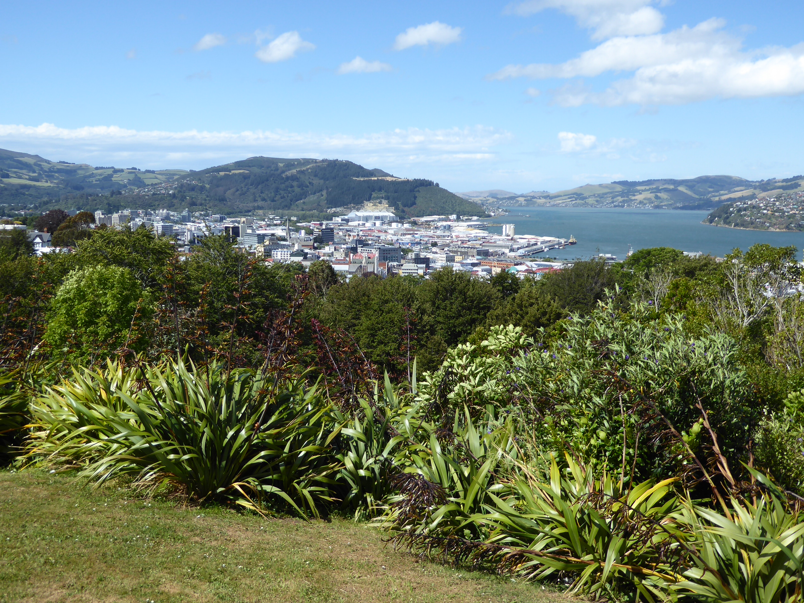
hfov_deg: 51.4
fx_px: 836
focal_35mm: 36
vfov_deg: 39.7
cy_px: 302
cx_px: 402
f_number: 3.7
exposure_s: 1/640
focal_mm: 6.3
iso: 80
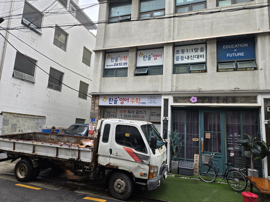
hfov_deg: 73.9
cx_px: 135
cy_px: 101
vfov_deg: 58.9
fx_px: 179
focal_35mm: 23
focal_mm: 5.4
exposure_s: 1/180
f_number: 1.8
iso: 100
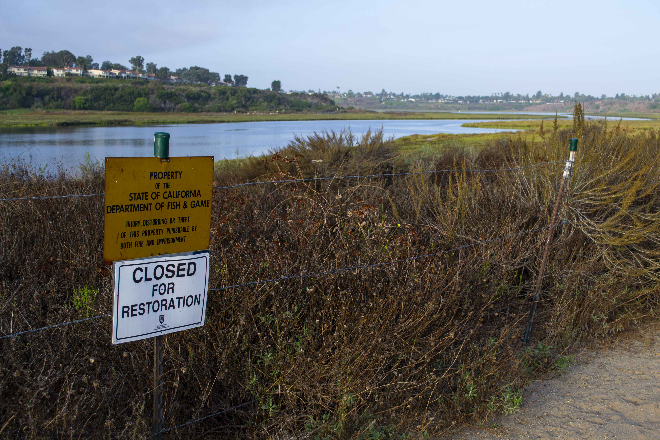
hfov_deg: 43.6
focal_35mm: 45
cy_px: 220
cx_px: 330
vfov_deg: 29.9
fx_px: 825
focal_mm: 30
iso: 100
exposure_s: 1/160
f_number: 6.3
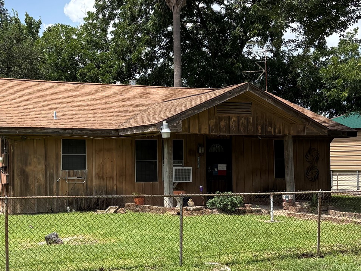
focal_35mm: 55
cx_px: 81
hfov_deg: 34.1
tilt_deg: +1.6
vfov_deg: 26.6
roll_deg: +1.5
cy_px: 146
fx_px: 574
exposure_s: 1/2364
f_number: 1.6
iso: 50
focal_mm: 5.96
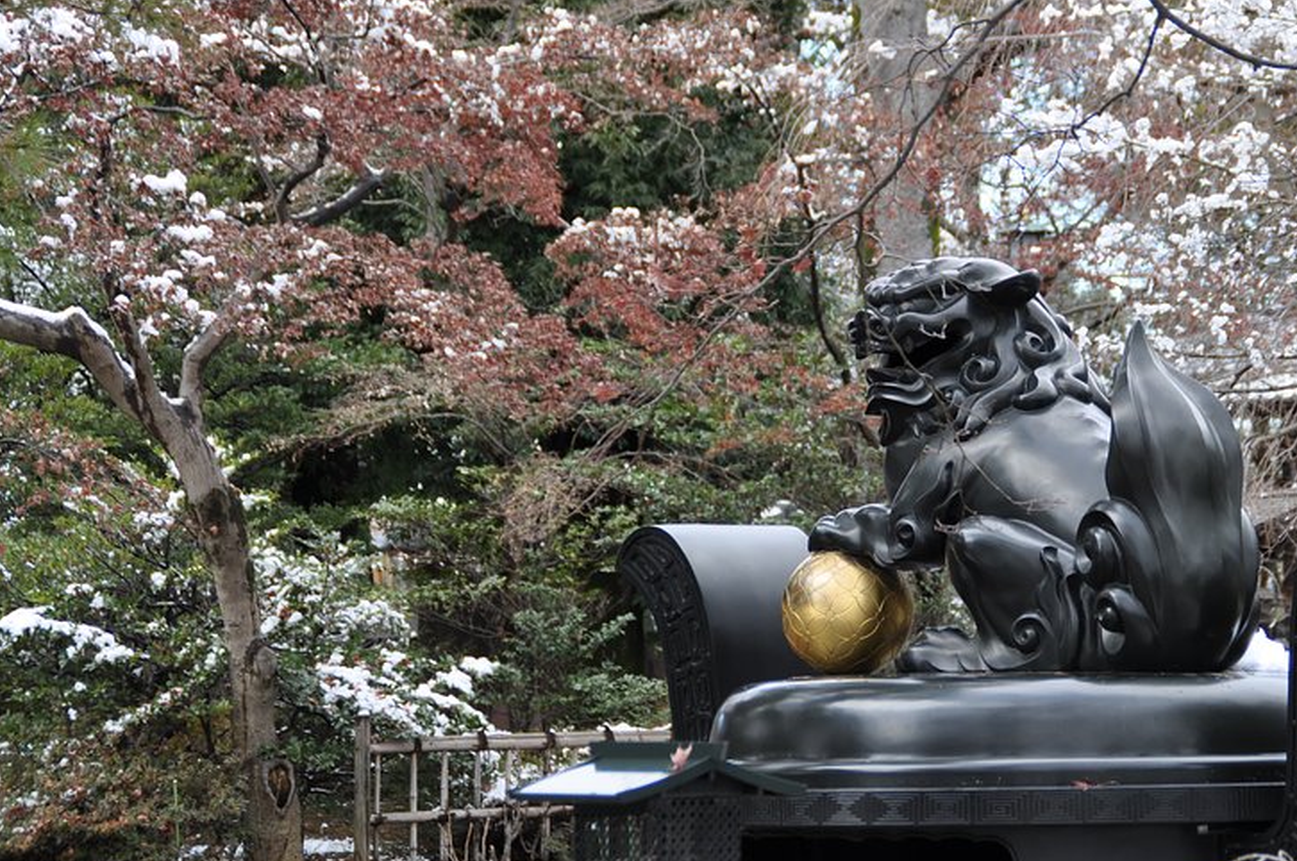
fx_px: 4569
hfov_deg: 16.1
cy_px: 313
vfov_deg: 10.8
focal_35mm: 127
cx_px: 897
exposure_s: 1/160
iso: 200
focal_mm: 60
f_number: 5
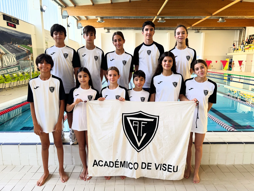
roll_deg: -0.4
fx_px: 176
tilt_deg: -10.6
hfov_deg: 71.6
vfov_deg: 56.8
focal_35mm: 24
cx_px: 127
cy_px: 96
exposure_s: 1/100
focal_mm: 6.76
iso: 64
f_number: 1.78
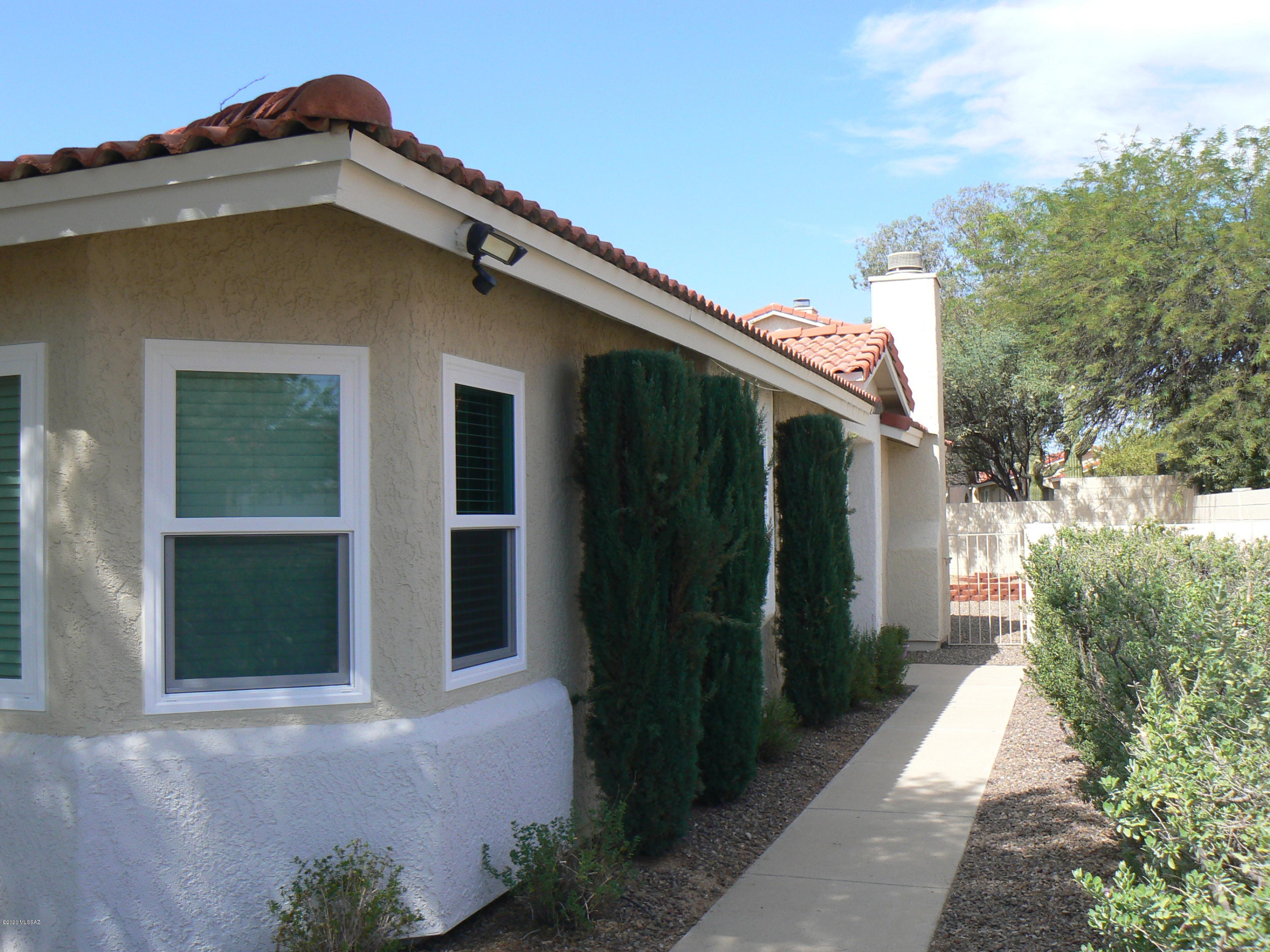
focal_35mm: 36
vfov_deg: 39.7
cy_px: 476
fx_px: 1321
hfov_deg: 51.4
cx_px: 635
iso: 80
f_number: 5.6
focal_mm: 6
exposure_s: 1/320
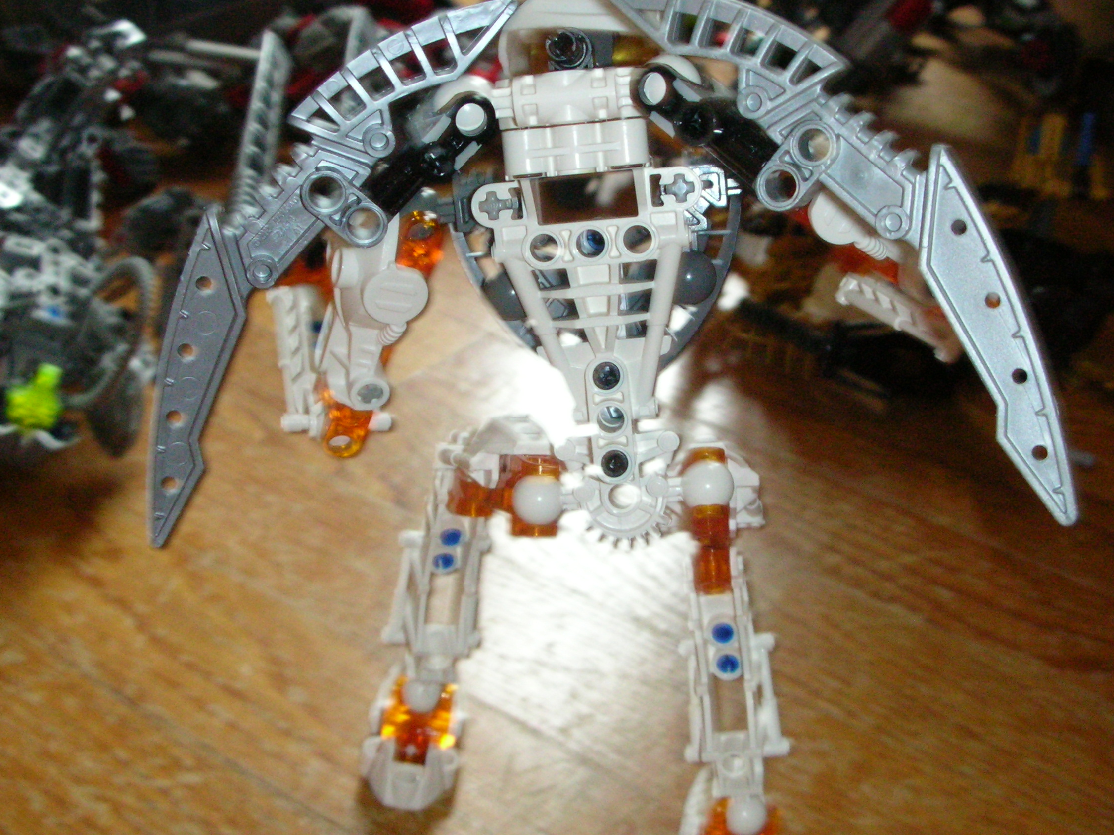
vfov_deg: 32.9
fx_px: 1416
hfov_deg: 42.9
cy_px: 416
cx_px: 577
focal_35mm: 44
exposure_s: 1/1.2
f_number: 3
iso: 200
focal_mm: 5.8
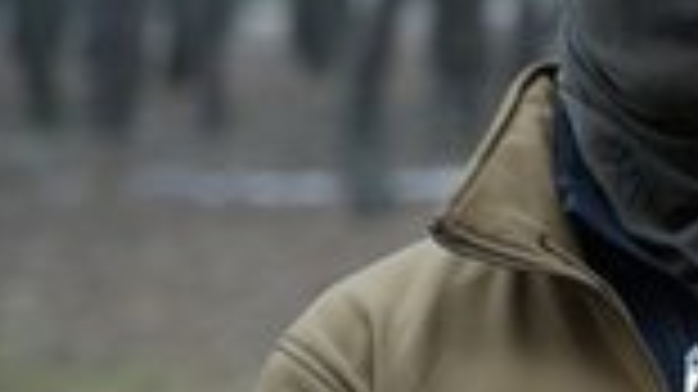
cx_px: 874
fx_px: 4107
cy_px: 128
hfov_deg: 9.6
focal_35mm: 222
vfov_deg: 5.5
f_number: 4
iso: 400
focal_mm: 82
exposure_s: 1/80
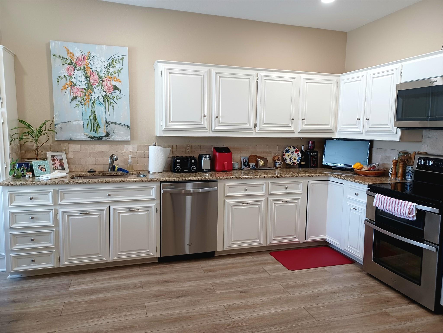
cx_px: 222
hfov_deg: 69.4
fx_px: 320
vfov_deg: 54.9
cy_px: 166
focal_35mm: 25
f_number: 1.8
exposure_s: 1/40
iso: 250
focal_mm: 4.6
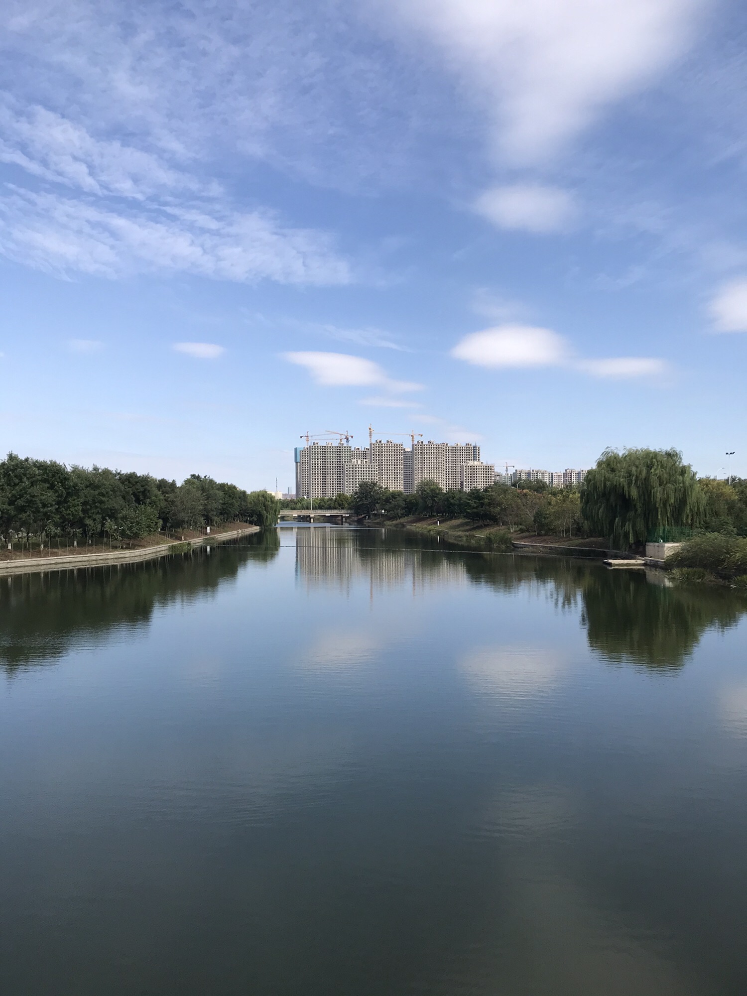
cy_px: 498
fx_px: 806
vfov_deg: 63.4
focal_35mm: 28
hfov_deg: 49.7
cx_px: 374
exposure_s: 1/2519
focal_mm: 3.99
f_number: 1.8
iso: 20
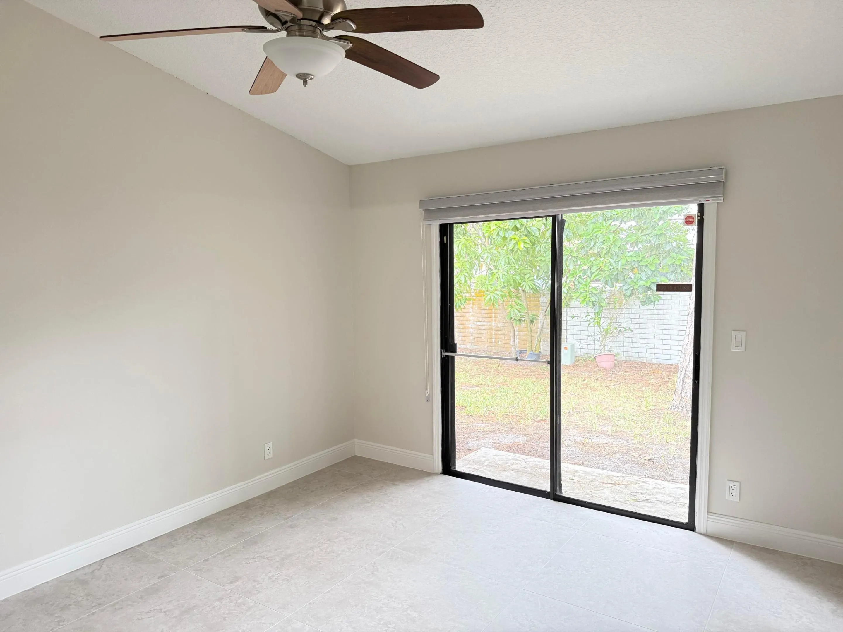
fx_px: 584
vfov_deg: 56.8
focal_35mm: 24
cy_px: 316
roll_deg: +0.2
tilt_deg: -4.6
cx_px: 422
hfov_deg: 71.6
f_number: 1.78
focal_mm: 6.76
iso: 320
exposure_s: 1/60
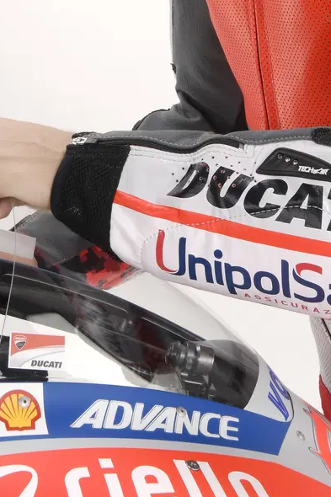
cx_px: 254
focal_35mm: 116
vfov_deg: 17.5
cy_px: 84
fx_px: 1601
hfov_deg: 11.8
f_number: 22
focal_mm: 38
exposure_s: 1/125
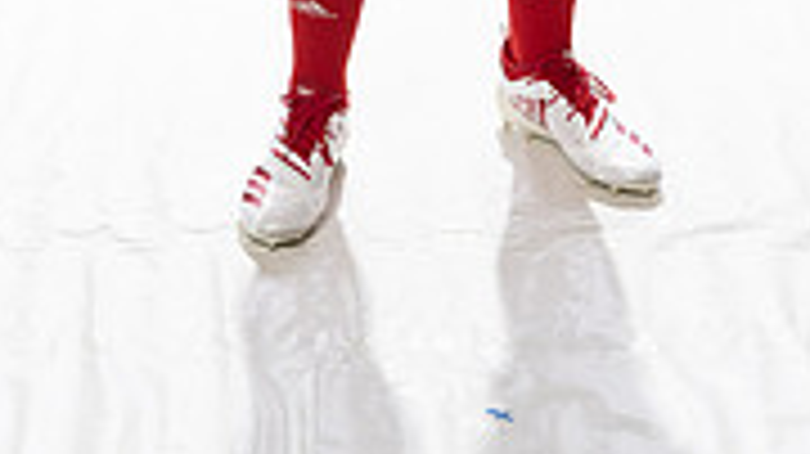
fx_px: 2361
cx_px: 432
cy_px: -521
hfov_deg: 19.5
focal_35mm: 110
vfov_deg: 10.0
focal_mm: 42
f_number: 4
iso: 400
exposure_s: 1/250
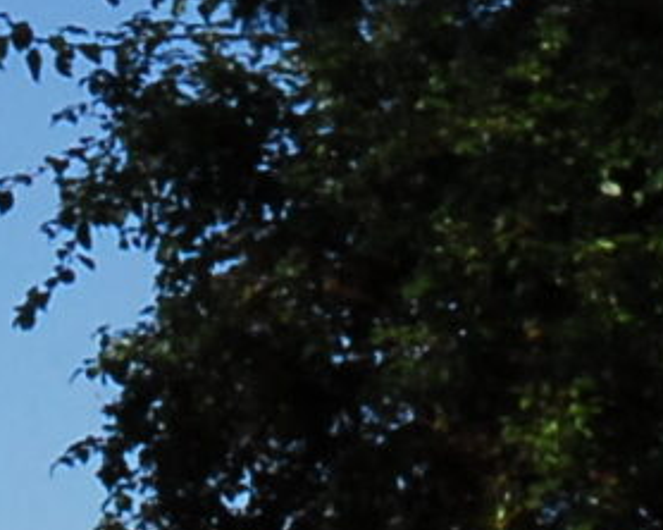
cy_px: -592
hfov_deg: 8.2
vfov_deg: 6.4
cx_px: 86
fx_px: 4588
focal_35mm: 234
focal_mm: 18
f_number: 20
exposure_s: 1/125
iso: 400
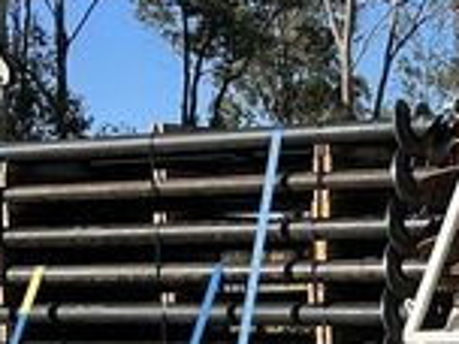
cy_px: 241
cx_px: 332
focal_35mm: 126
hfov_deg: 15.6
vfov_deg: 11.7
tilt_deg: +1.0
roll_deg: +2.0
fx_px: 1671
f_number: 1.8
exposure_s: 1/4016
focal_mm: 6.9
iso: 80
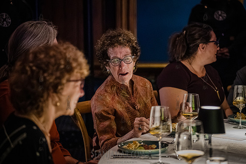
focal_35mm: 83
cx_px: 122
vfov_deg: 16.5
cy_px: 82
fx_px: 568
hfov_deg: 24.5
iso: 12800
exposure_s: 1/160
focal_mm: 78
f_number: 2.8
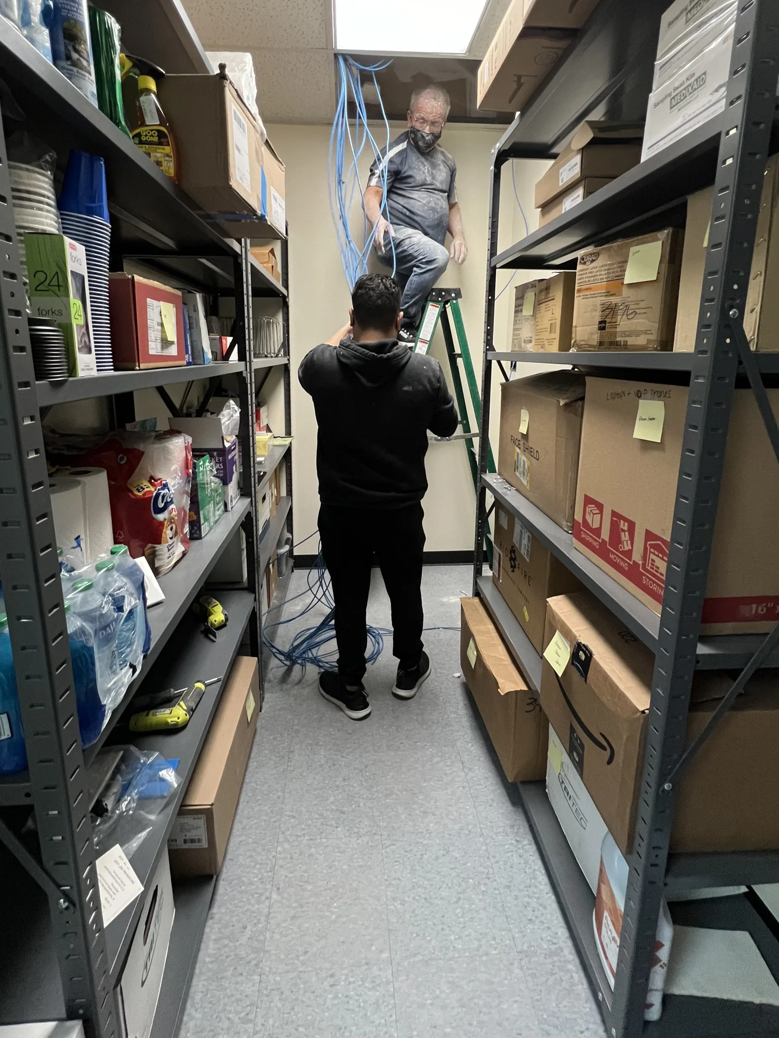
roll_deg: -0.1
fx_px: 450
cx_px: 379
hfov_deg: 81.7
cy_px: 441
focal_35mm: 15
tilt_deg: -9.9
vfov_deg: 97.4
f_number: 1.8
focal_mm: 1.57
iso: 320
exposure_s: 1/60
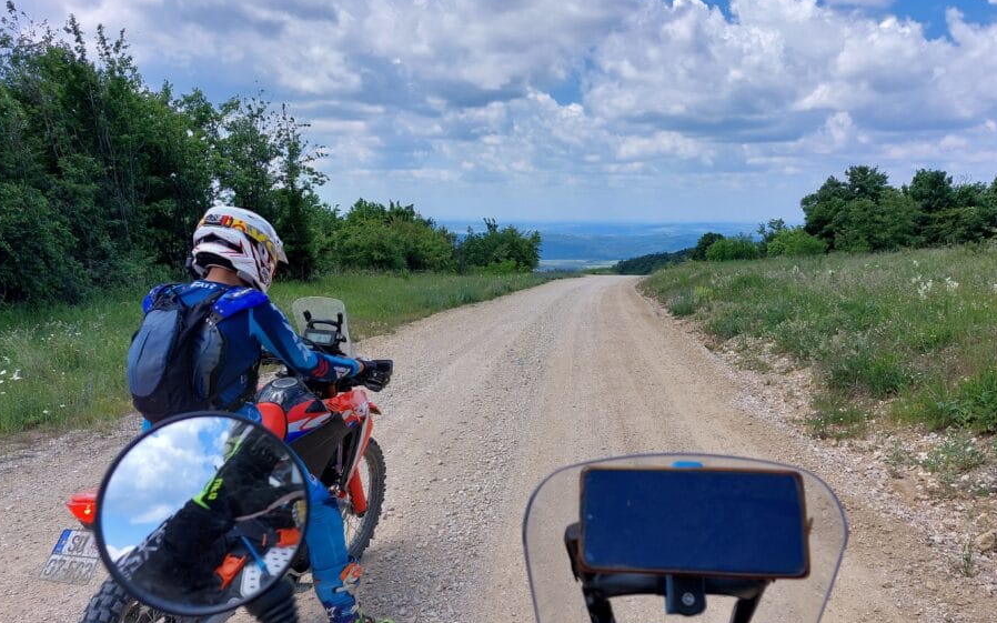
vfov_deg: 43.1
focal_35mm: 29
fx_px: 788
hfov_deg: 64.6
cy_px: 349
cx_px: 537
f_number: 1.8
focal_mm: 5.23
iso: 25
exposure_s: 1/963
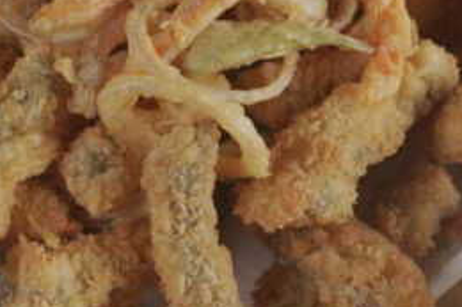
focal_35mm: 146
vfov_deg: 9.4
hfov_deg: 14.1
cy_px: 185
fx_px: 1872
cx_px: 240
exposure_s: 1/100
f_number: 5.6
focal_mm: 37
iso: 400
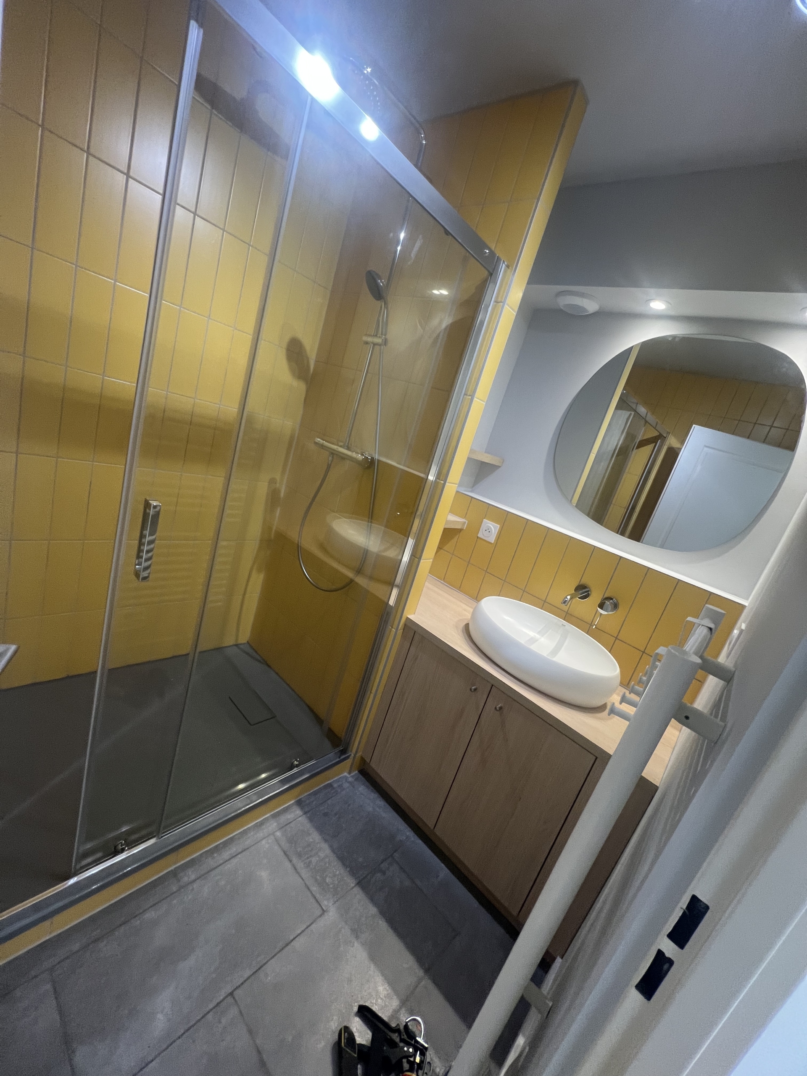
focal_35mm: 13
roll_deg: -16.9
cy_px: 538
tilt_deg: -13.7
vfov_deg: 106.2
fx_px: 404
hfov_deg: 89.9
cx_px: 404
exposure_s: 1/100
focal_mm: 1.57
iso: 160
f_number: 1.8
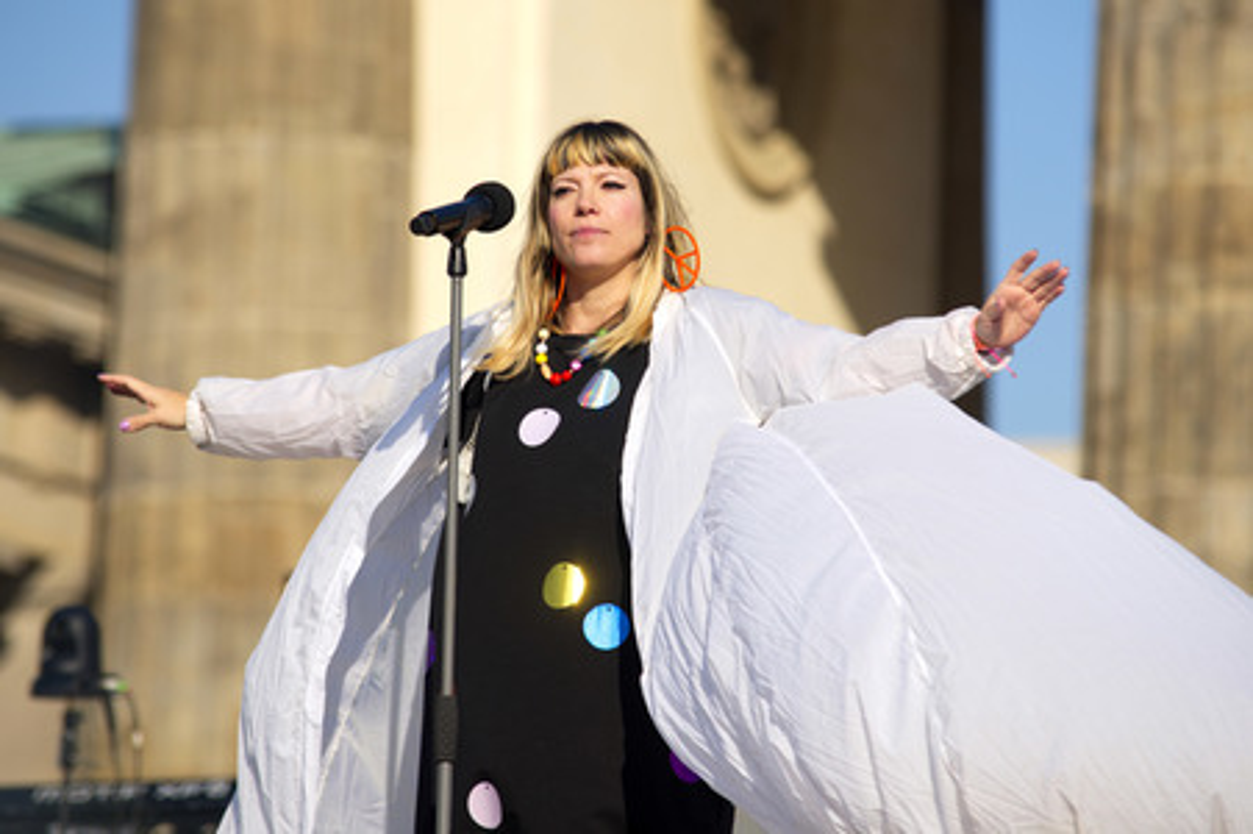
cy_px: 417
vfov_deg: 7.4
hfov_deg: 11.1
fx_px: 6434
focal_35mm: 185
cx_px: 626
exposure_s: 1/800
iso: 100
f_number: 4.5
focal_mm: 185
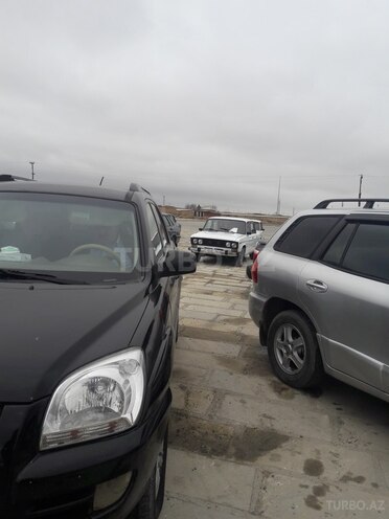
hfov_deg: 49.7
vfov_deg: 63.4
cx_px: 194
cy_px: 260
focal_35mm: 28
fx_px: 420
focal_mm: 3.7
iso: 40
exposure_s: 1/819
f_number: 1.9
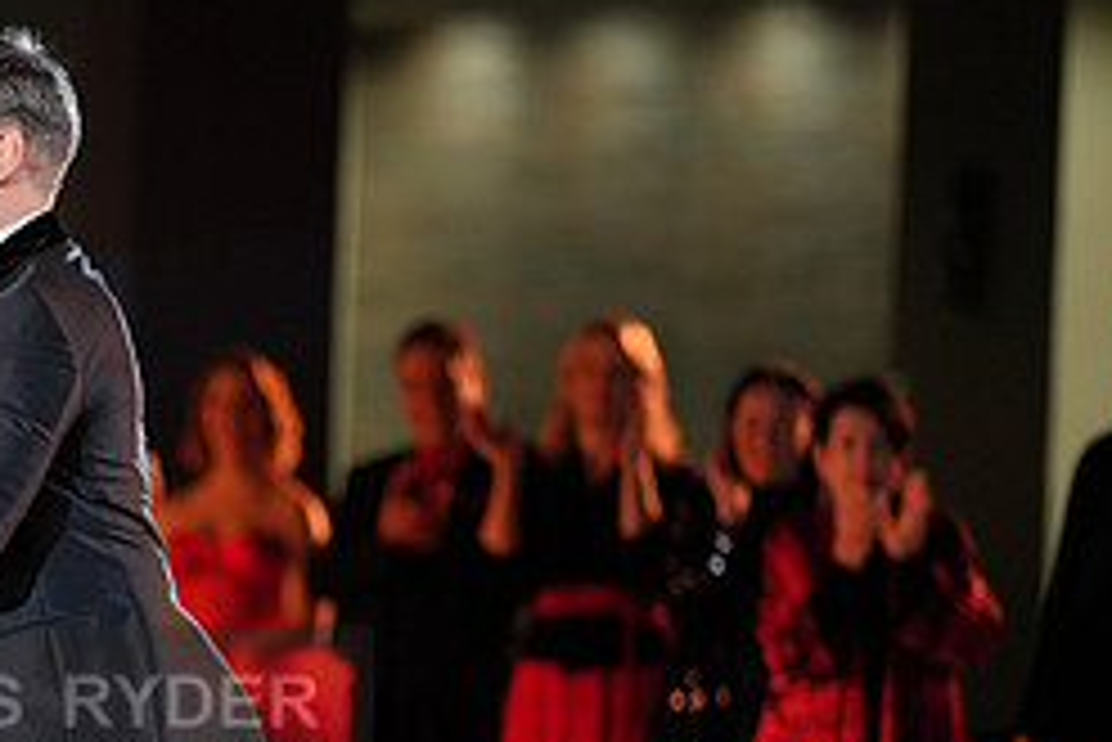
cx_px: -117
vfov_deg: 3.0
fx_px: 14093
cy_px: 744
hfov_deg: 4.5
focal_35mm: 456
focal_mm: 194
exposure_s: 1/400
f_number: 2.8
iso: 640
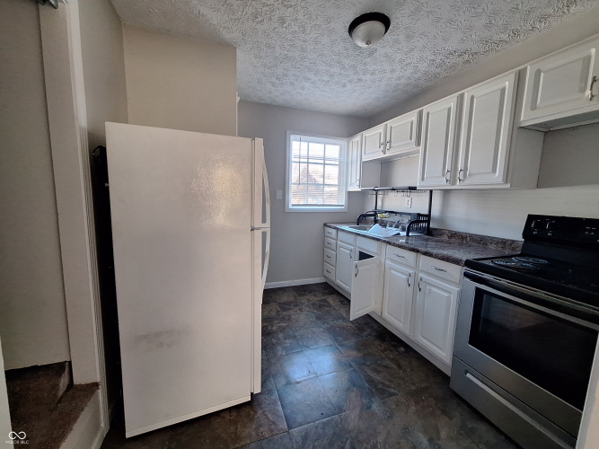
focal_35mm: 13
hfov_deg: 106.2
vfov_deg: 89.9
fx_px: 225
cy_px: 224
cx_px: 300
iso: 160
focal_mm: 1.74
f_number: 2.2
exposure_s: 1/40
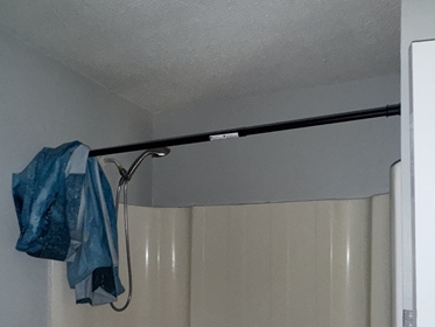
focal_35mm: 30
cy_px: 245
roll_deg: -0.8
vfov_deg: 45.2
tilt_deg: -1.3
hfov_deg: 59.9
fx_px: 377
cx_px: 236
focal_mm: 2.22
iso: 125
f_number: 2.2
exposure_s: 1/40
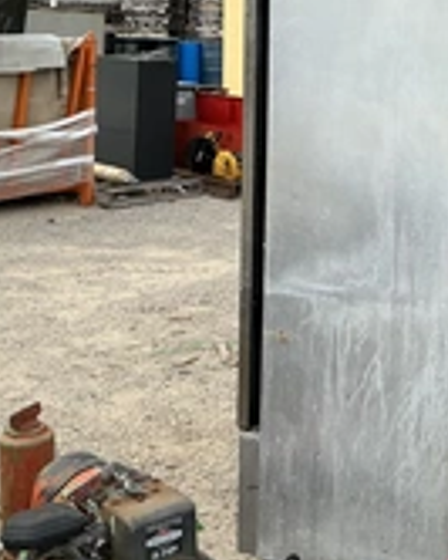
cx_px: 411
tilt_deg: -8.5
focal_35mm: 66
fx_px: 1093
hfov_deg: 22.5
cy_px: 145
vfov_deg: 28.3
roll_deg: -2.9
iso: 25
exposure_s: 1/804
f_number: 1.8
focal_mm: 3
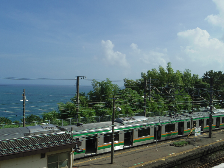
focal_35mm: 37
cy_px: 84
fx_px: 239
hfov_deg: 50.1
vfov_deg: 38.7
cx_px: 112
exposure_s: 1/1250
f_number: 4.5
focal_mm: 6.7
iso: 100
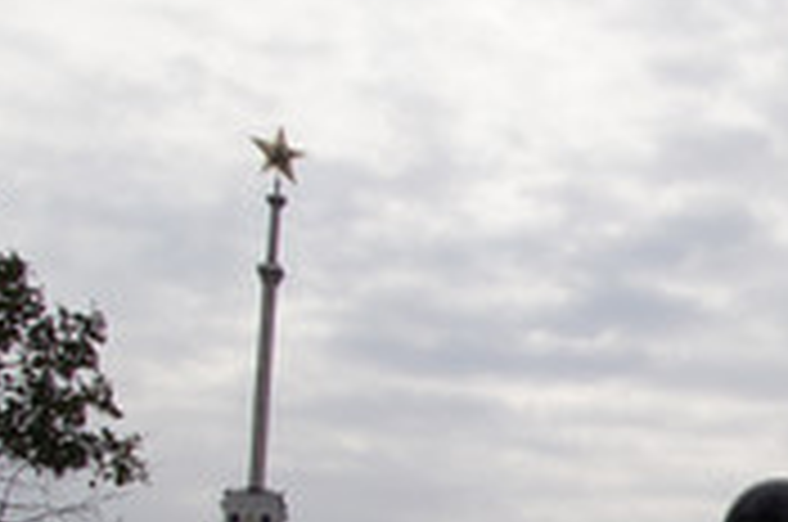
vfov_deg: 13.2
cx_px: 1171
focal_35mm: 99
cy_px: 706
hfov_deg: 18.4
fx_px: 2163
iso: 100
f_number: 10
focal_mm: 18
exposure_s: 1/320
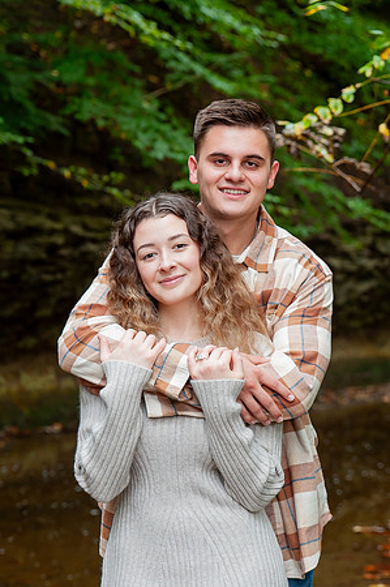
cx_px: 156
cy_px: 240
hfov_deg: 13.6
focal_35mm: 101
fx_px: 1640
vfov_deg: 20.3
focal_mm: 56
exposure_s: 1/160
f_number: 3.5
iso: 400
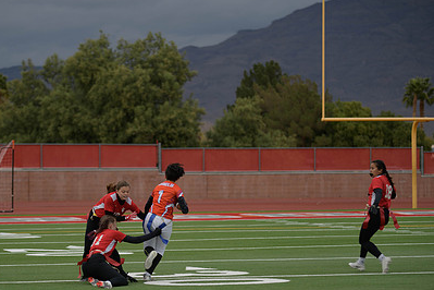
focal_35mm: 163
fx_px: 1965
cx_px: 162
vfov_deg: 8.4
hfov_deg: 12.6
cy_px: 208
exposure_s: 1/200
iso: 90
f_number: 2.8
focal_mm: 112
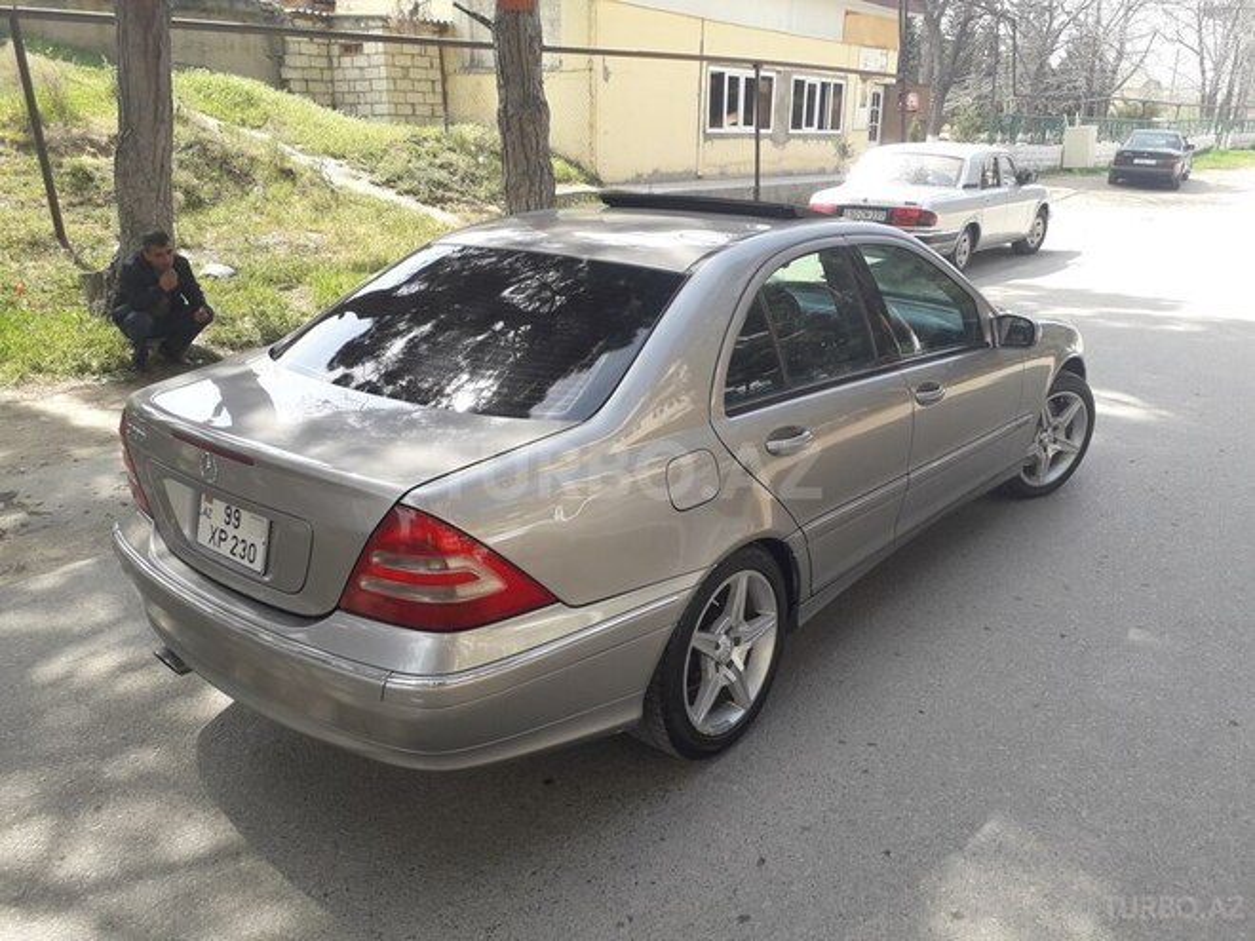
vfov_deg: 51.4
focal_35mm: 27
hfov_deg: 65.3
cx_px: 628
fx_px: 979
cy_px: 470
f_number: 1.9
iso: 40
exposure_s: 1/386
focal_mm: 3.6
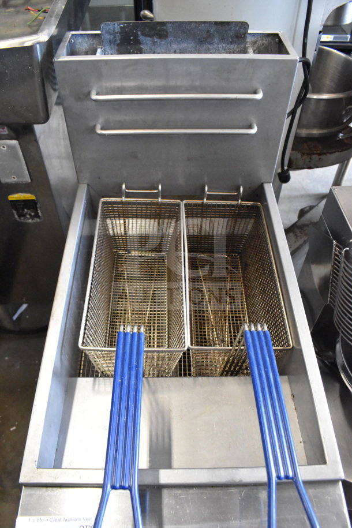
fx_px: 396
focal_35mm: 27
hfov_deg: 47.9
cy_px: 264
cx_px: 176
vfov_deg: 67.4
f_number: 6.3
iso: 6400
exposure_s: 1/160
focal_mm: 18
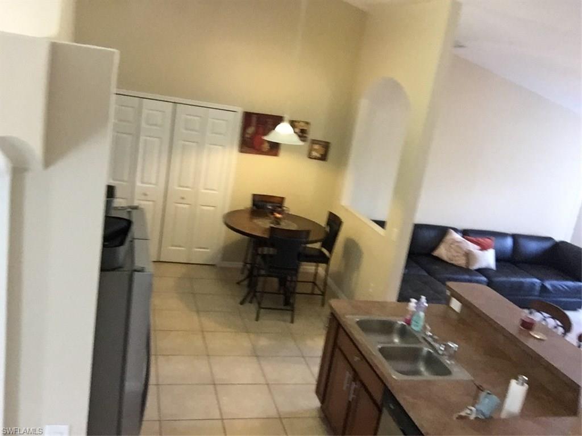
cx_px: 291
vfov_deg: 45.4
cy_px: 218
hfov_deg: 58.4
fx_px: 521
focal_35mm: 31
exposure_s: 1/30
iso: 200
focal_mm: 2.65
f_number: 2.2
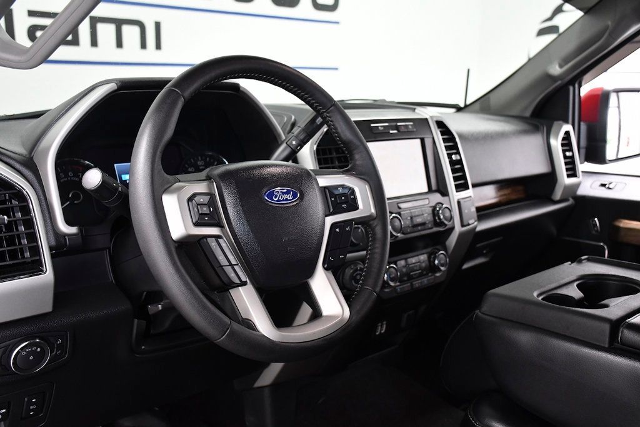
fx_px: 640
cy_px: 214
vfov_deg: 36.9
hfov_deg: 53.1
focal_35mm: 36
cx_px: 320
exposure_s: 1/160
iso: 2500
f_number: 4
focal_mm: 24
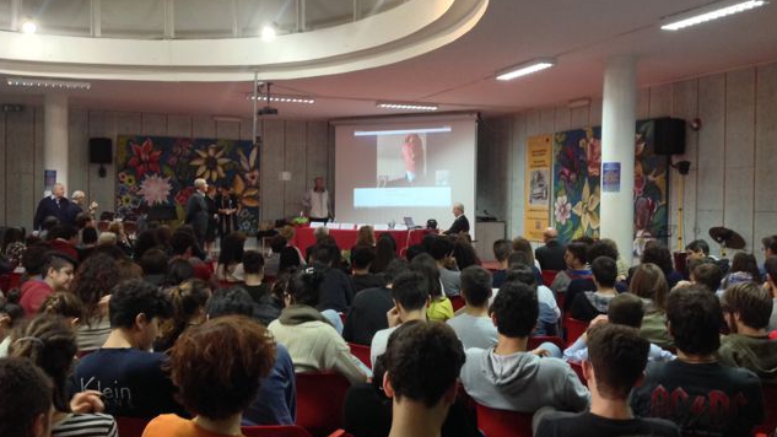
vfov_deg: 30.4
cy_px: 212
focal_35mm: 39
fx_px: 803
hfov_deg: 51.6
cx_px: 381
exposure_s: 1/17
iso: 320
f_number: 2.4
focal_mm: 4.28
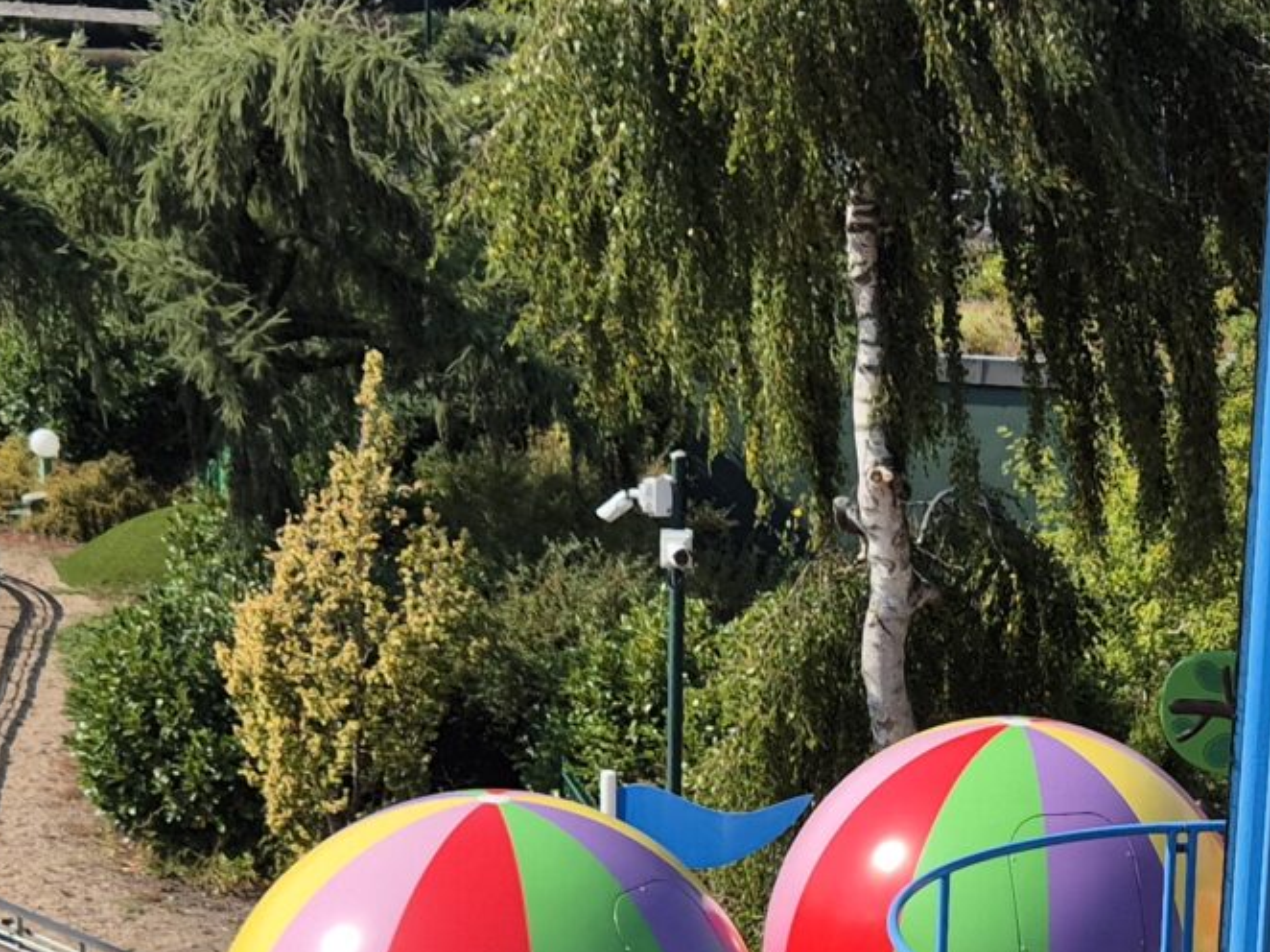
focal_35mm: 89
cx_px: 1082
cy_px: 935
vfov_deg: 16.3
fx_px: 3264
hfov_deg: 21.6
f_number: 1.8
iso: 25
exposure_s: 1/1872
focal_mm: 5.4
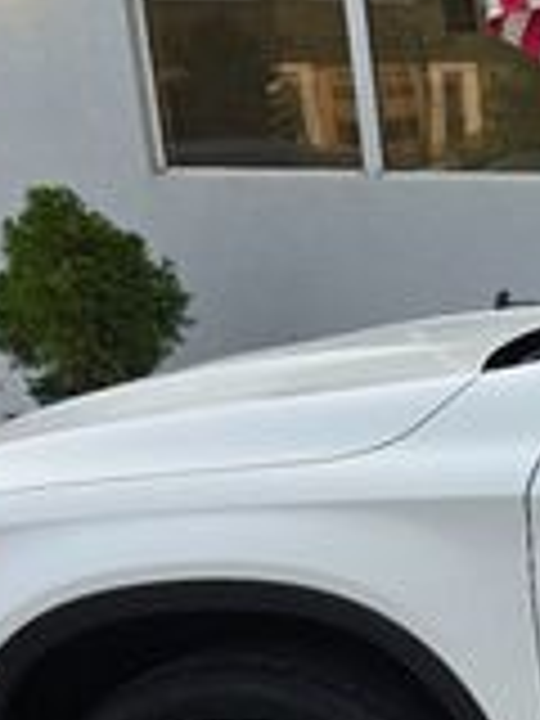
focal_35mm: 92
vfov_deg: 20.7
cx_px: 1233
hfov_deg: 12.9
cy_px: 684
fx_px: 1914
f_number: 1.7
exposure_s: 1/180
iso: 12
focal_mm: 6.3
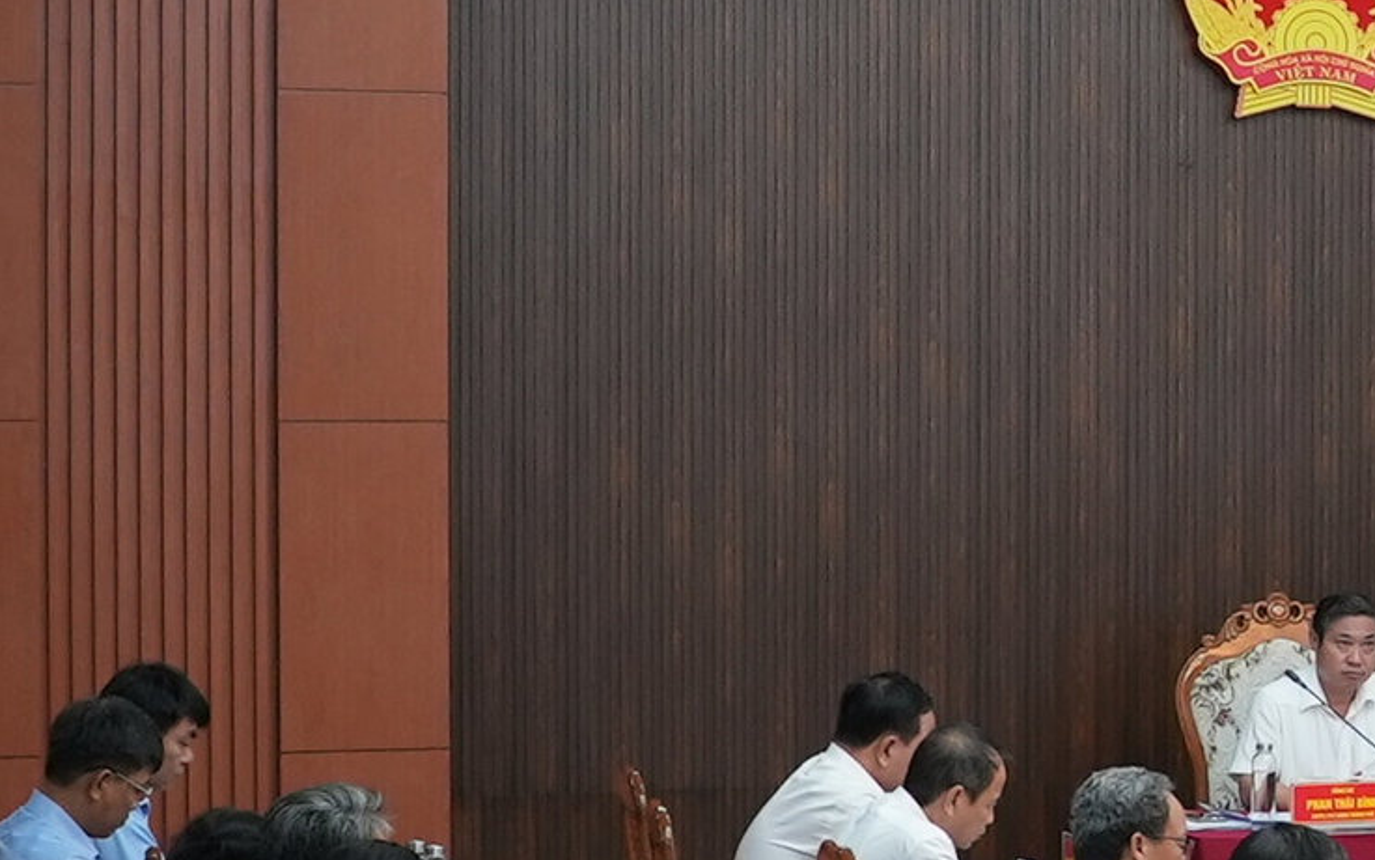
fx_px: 4460
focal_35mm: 119
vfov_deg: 11.0
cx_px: 1715
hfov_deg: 16.7
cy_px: 499
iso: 2000
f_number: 4
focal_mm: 28
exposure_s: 1/100
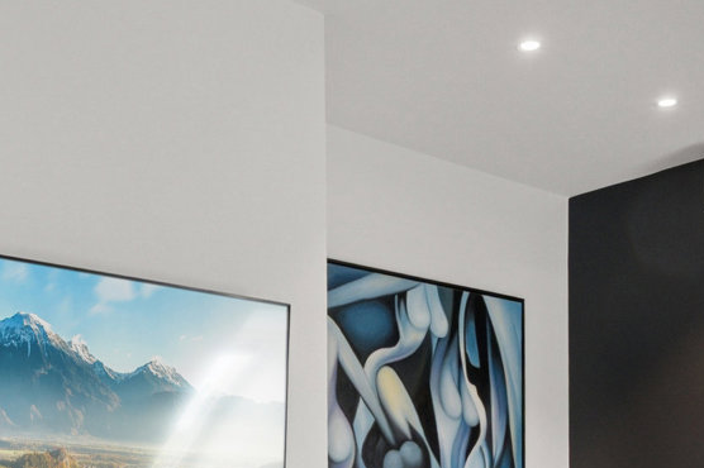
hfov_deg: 36.8
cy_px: 529
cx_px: 294
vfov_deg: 23.3
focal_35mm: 54
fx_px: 1055
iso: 500
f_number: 8
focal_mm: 10
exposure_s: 1/30
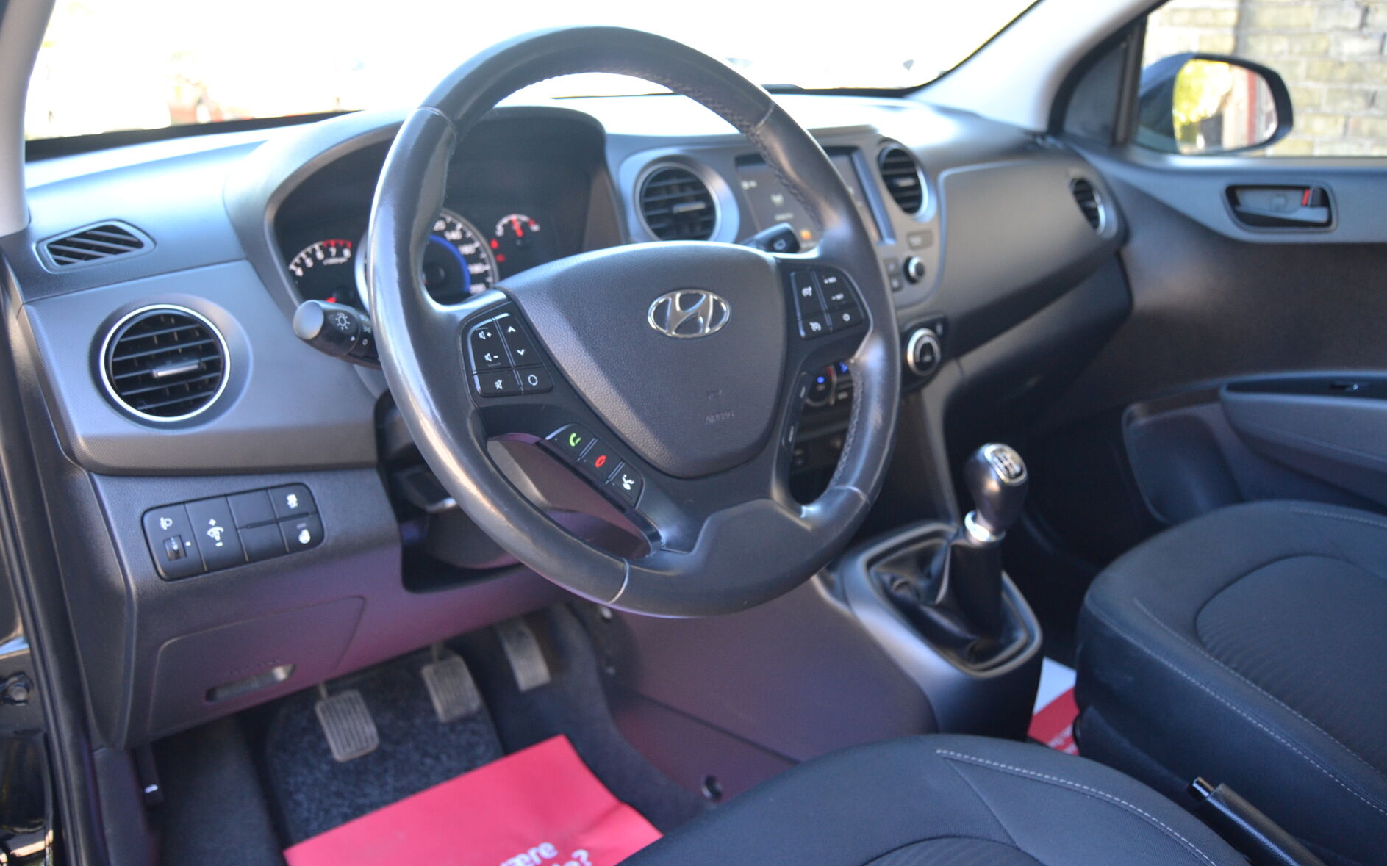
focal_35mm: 28
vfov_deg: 44.5
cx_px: 683
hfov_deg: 66.5
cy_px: 429
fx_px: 1058
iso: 400
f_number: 4
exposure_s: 1/60
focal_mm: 18
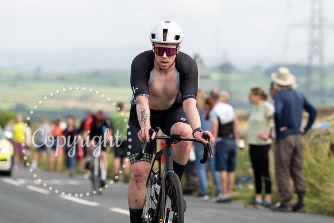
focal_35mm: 285
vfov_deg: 4.8
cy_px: 65
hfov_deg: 7.2
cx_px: 170
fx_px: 2641
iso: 200
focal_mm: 200
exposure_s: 1/800
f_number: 4.5
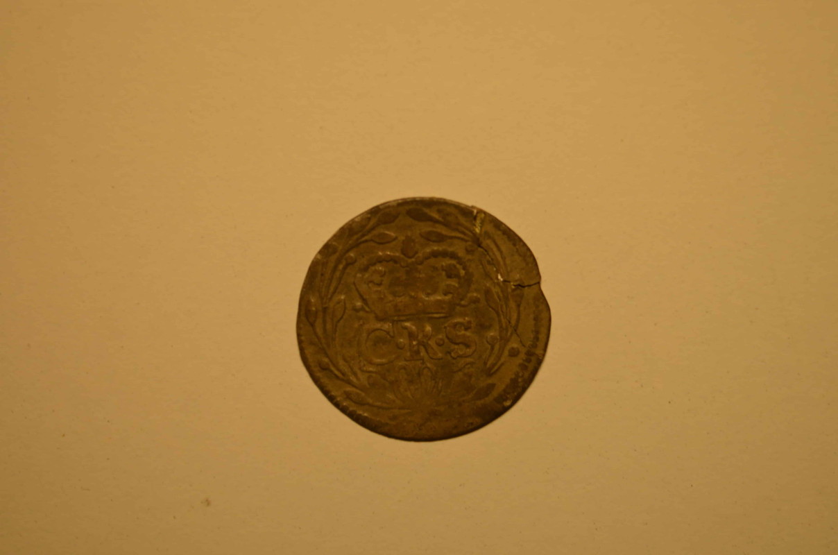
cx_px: 419
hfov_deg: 24.7
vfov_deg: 16.5
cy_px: 278
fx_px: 1916
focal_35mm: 82
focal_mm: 55
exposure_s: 1/60
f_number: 6.3
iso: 400
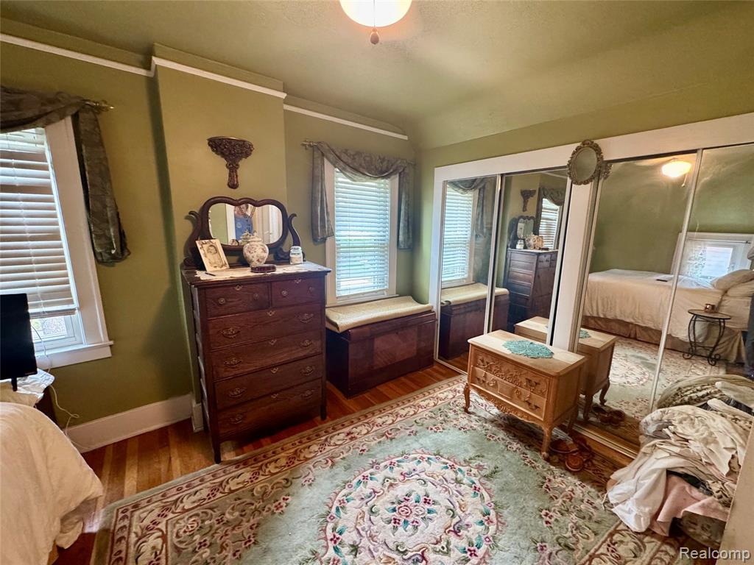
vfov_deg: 85.7
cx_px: 377
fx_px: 305
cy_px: 282
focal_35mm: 14
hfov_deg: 102.1
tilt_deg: -11.2
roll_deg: +0.2
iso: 320
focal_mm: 2.22
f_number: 2.2
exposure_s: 1/60
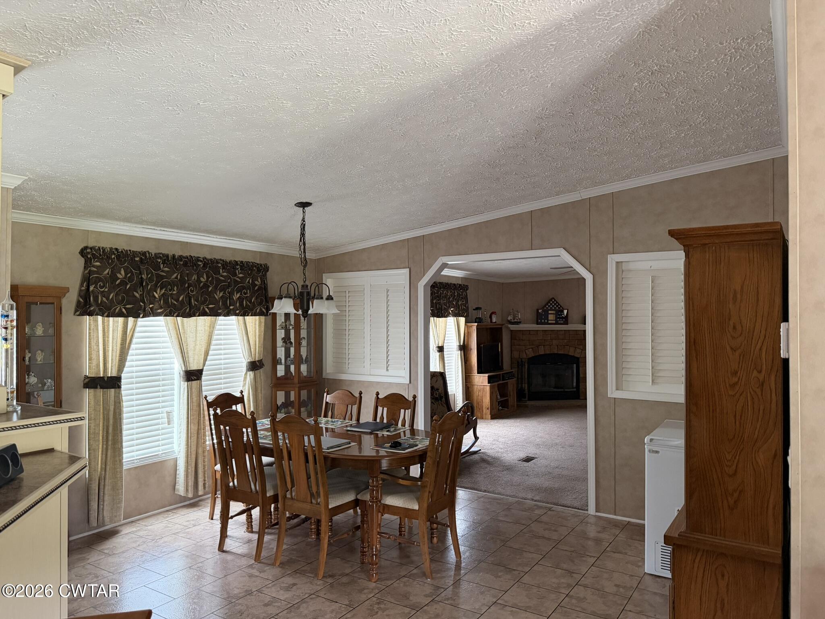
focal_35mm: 24
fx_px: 572
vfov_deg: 56.8
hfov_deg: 71.6
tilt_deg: -0.6
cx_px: 412
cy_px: 310
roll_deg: +0.7
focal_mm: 6.76
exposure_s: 1/60
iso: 500
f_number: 1.78
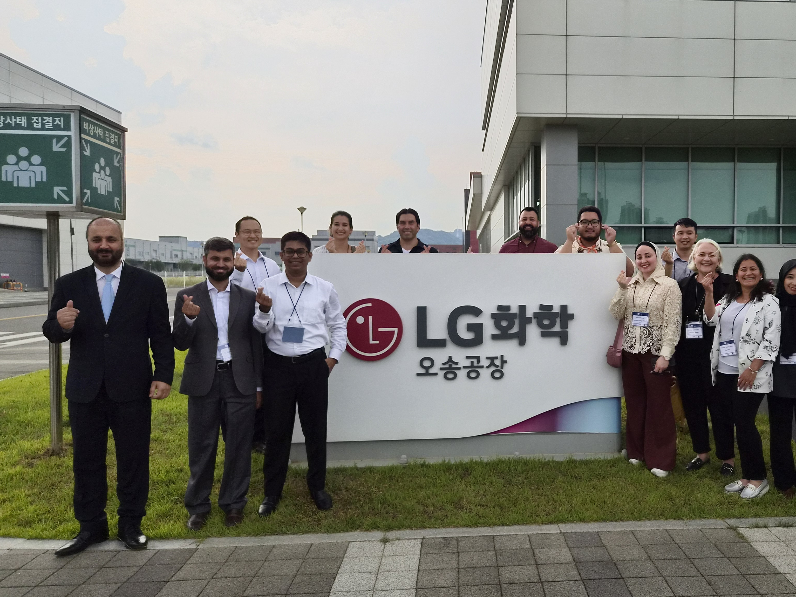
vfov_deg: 46.8
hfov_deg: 58.9
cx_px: 518
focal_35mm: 30
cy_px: 298
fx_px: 690
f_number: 1.8
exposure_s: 1/4624
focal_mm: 5.4
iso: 80
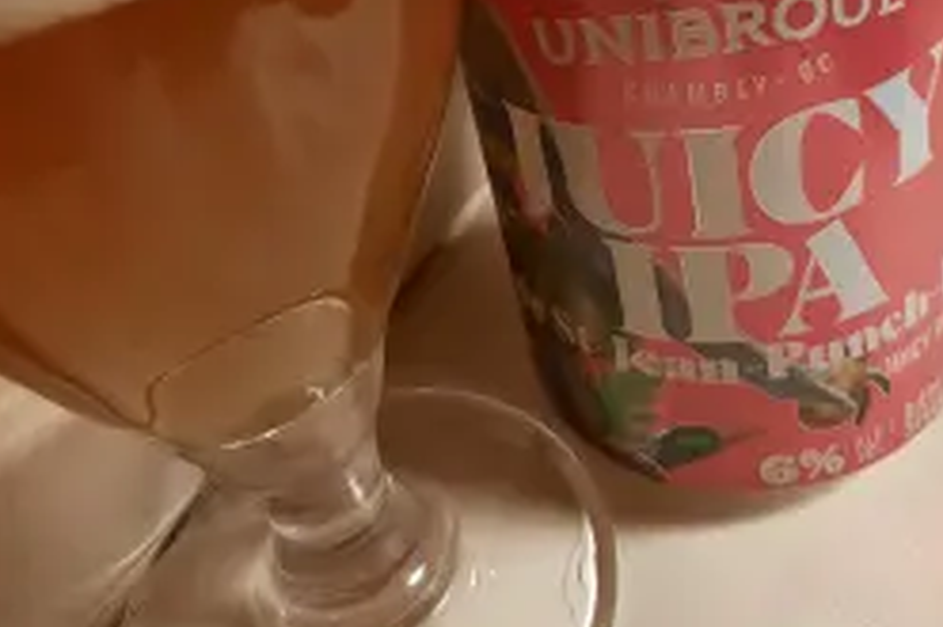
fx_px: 1099
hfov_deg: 46.4
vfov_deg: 29.8
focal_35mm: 42
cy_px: 8
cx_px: 487
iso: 320
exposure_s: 1/40
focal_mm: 4.6
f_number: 2
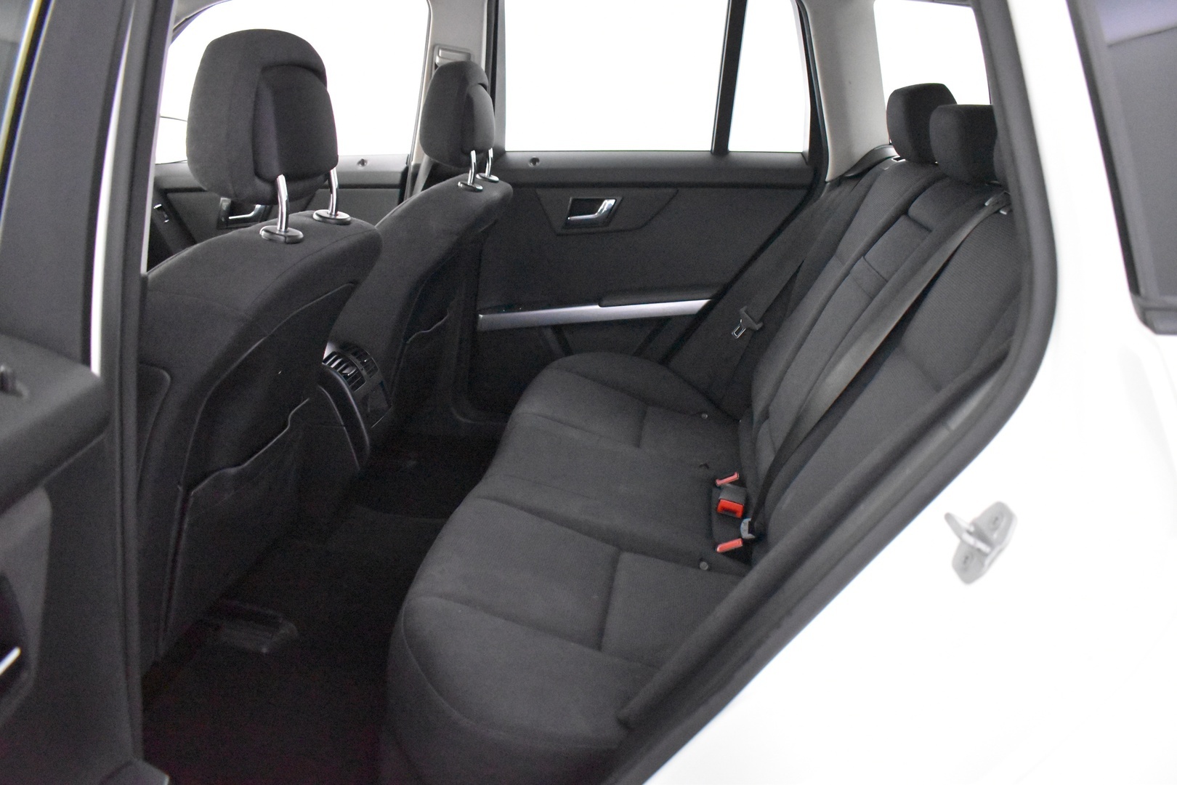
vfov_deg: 47.9
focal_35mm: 27
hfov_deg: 67.4
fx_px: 883
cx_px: 588
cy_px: 392
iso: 12800
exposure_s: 1/60
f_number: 3.5
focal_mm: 18
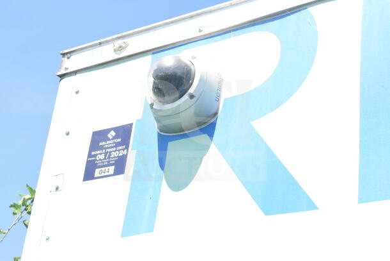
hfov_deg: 24.6
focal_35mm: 82
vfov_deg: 16.6
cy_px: 130
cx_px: 195
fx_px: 894
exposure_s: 1/640
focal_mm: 55
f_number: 13
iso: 1600
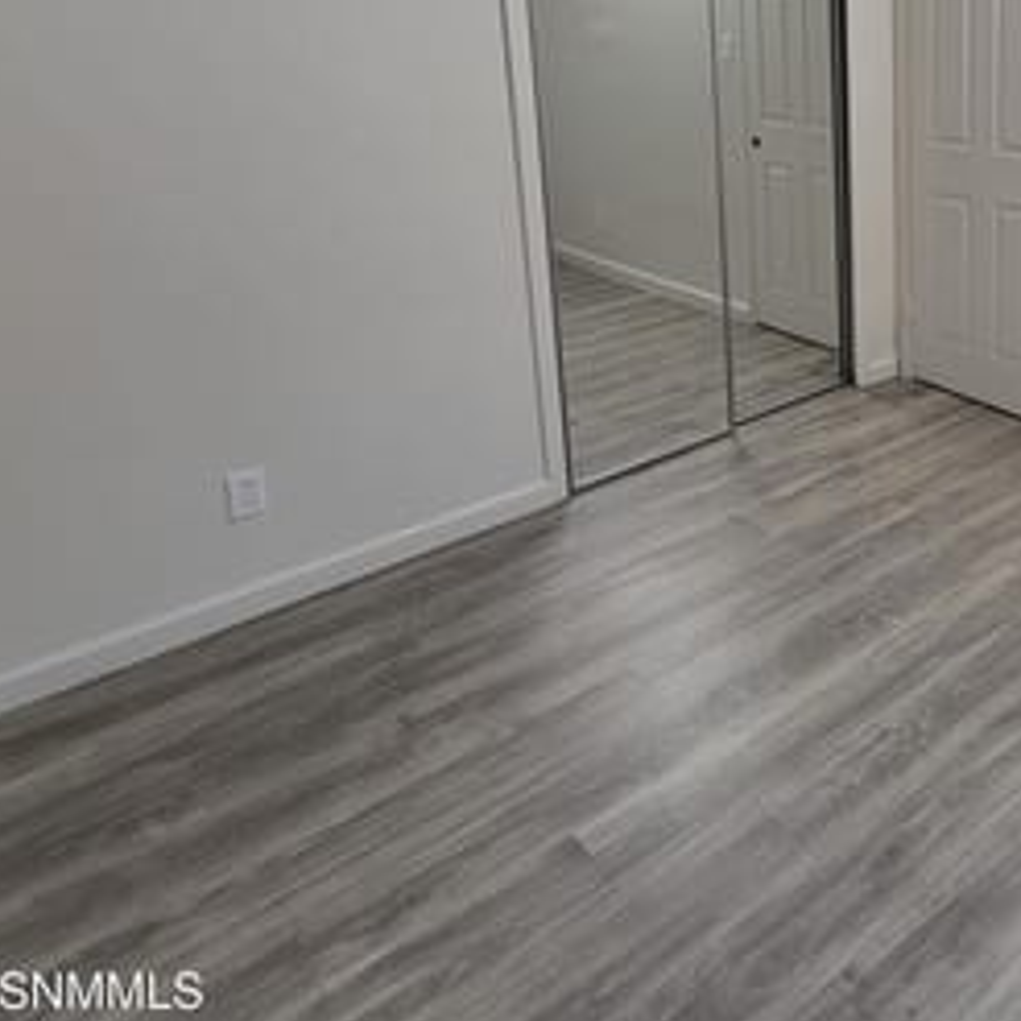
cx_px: 992
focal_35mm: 26
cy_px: 203
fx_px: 868
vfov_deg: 56.5
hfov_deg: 50.7
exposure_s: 1/60
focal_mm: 2.2
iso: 125
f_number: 2.2
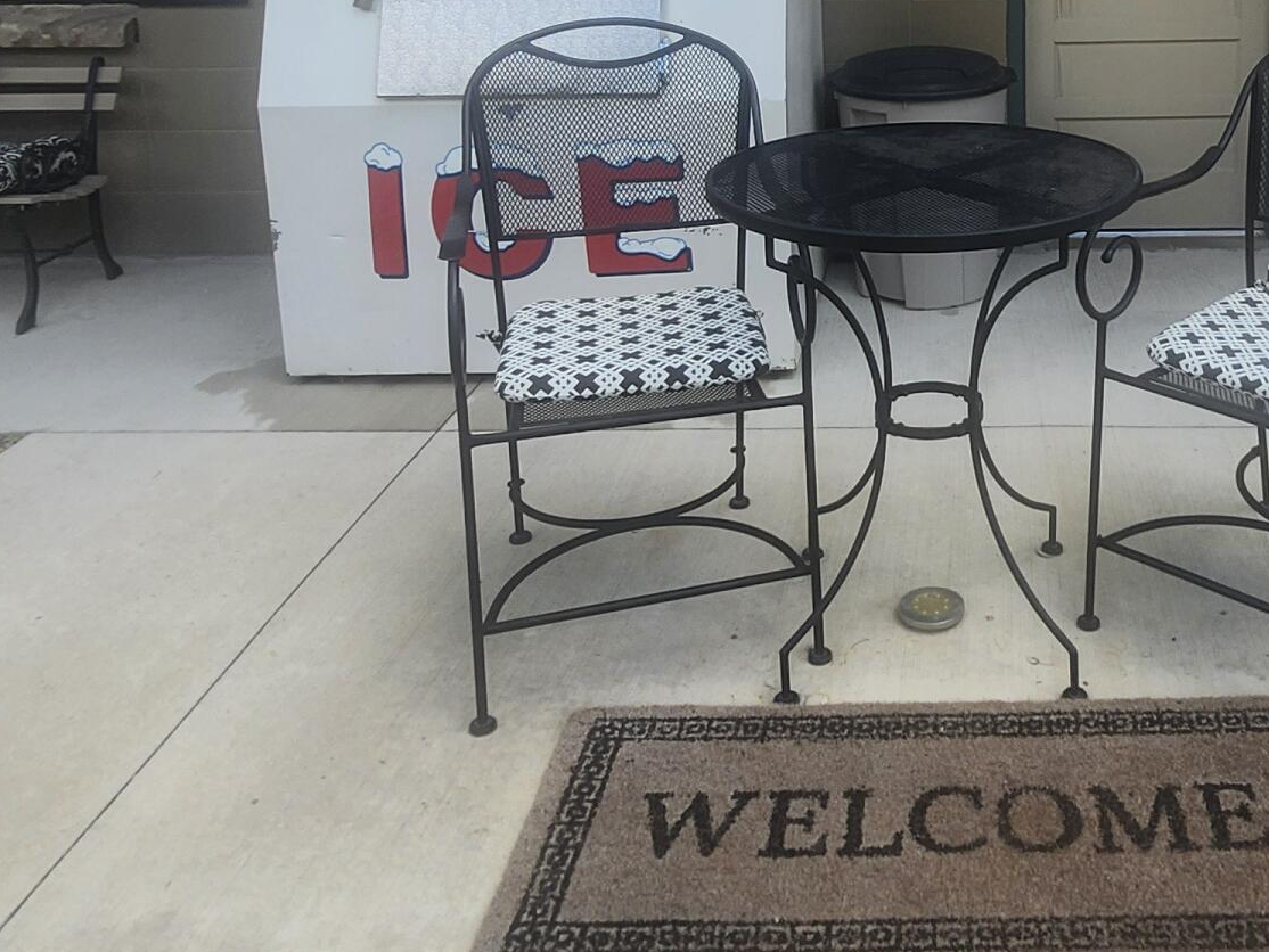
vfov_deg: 37.1
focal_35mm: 35
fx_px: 1283
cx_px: 933
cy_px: 34
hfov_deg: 50.7
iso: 40
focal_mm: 1.74
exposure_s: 1/746
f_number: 2.2
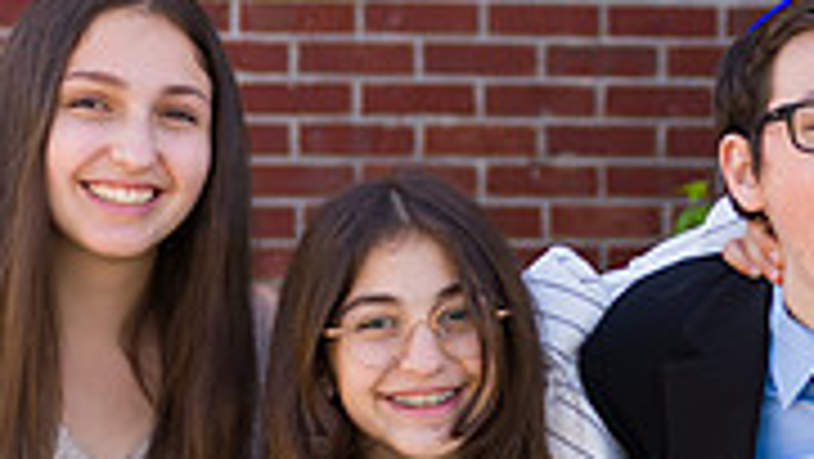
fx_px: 4643
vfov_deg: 5.6
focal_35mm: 215
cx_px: 820
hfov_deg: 9.9
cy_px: 426
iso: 200
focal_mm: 55
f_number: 3.2
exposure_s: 1/400
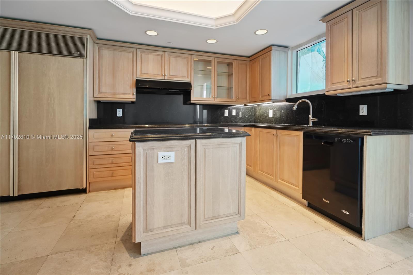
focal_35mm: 16
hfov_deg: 96.7
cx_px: 206
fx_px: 184
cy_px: 138
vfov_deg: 73.7
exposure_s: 1/50
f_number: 2.8
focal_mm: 16
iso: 160
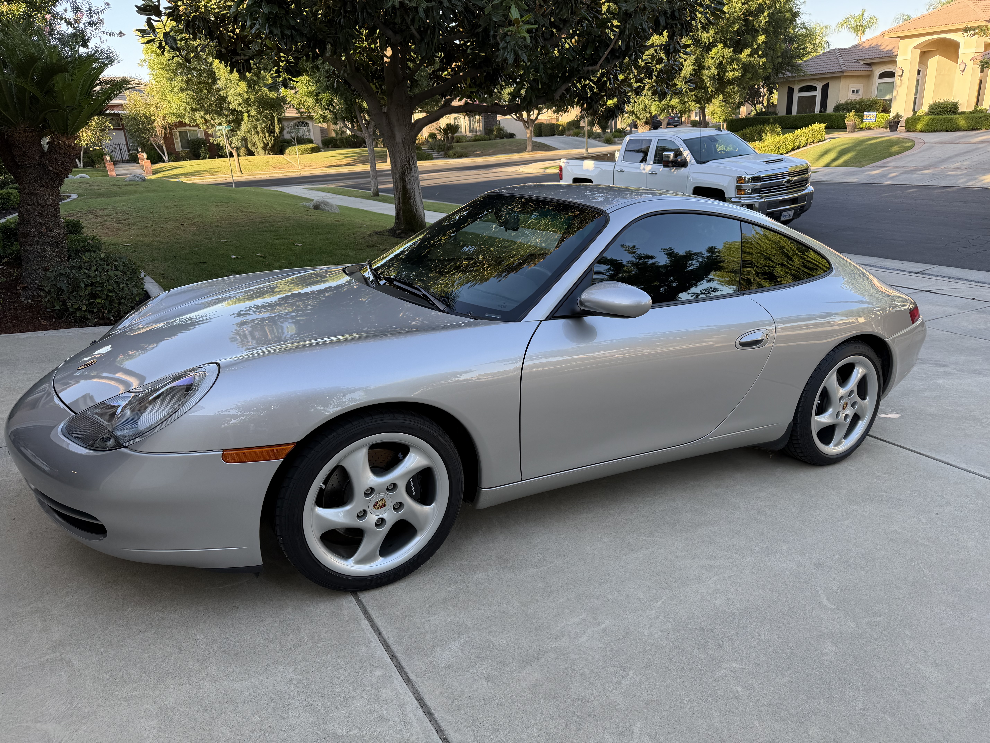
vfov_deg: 56.8
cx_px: 495
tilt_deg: -19.4
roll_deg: +3.6
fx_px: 686
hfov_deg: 71.6
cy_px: 372
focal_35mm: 24
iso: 80
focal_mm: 6.76
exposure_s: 1/461
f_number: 1.78
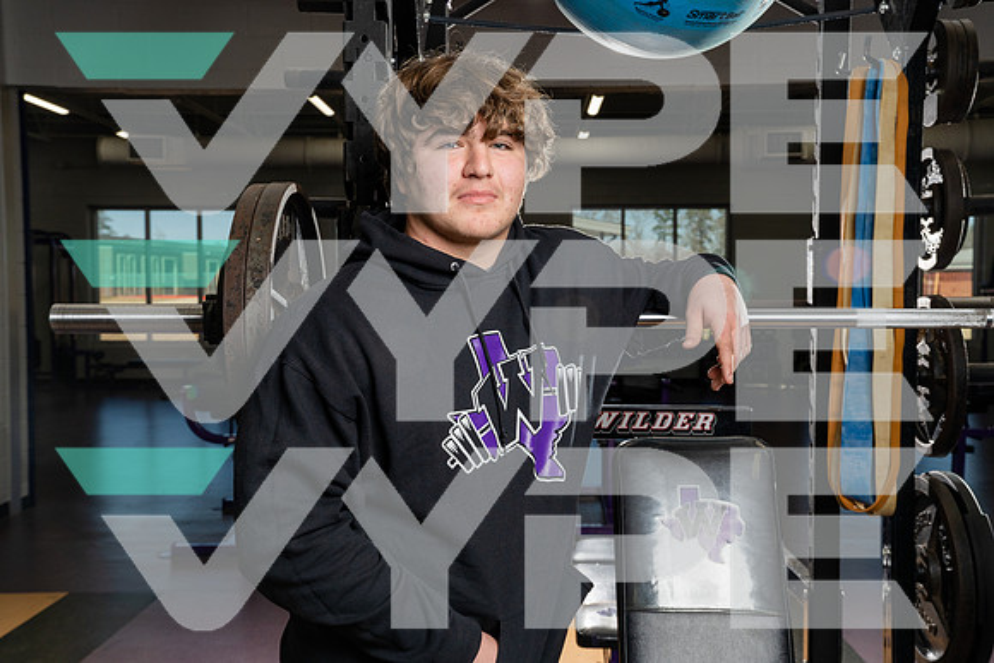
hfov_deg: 47.4
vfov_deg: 32.6
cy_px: 332
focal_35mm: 41
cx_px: 497
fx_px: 1132
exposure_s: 1/250
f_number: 9
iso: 640
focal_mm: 41
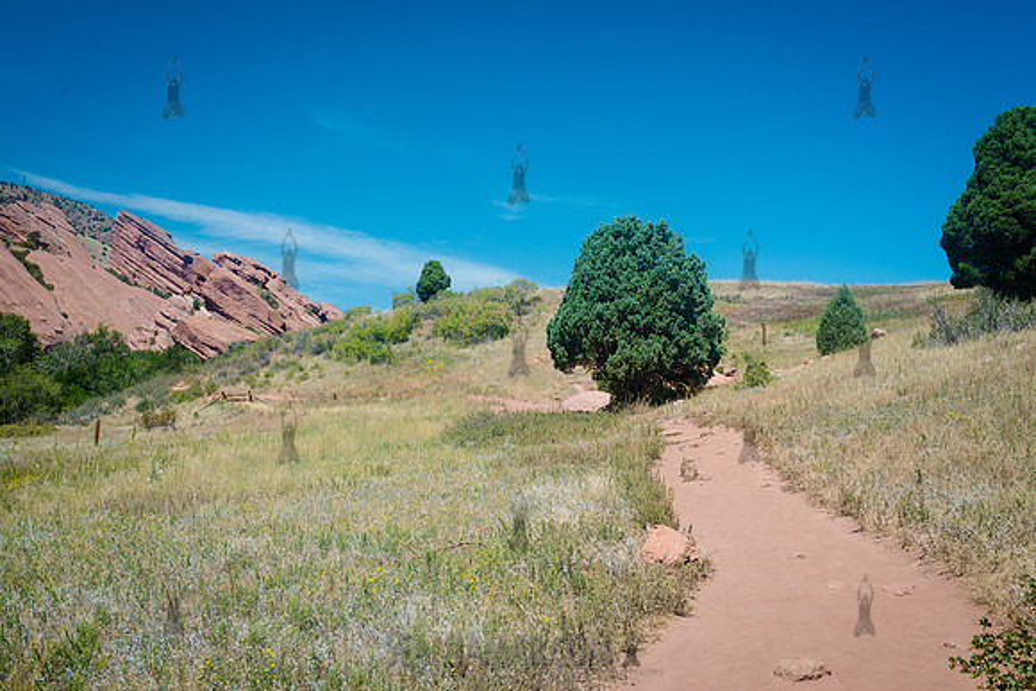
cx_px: 518
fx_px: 1007
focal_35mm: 35
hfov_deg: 54.4
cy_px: 346
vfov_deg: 37.9
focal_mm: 35
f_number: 8
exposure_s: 1/100
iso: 80
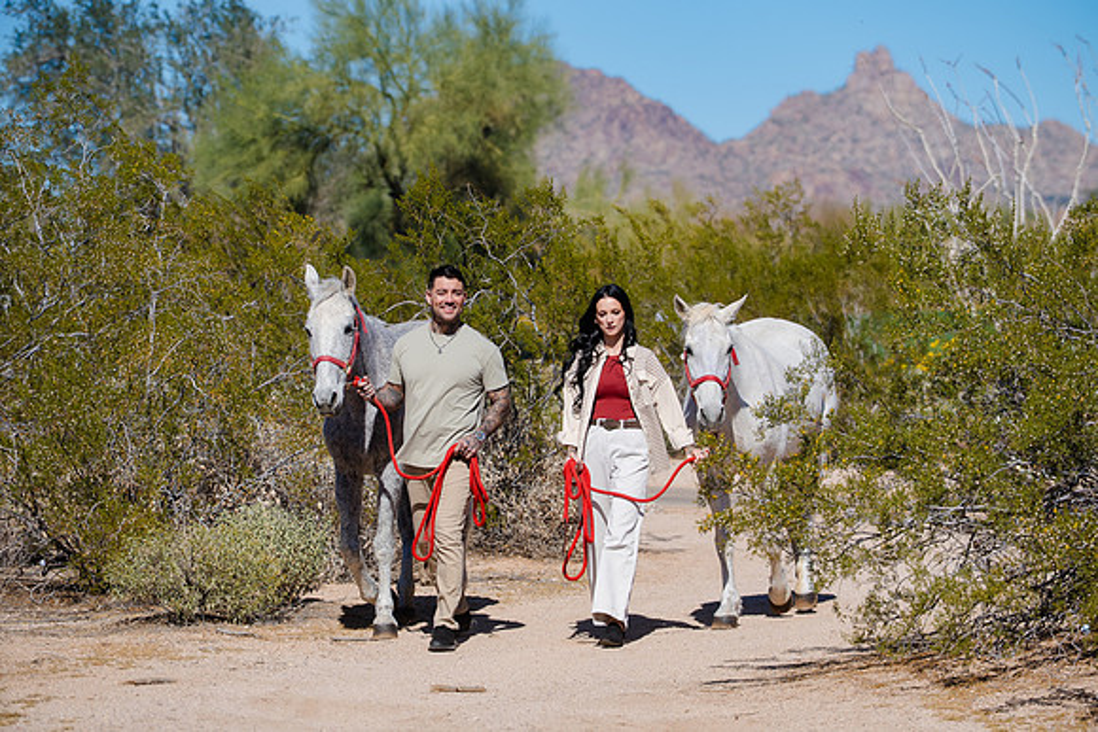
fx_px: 5430
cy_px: 366
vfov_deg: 7.7
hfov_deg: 11.5
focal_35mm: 178
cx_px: 549
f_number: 5.6
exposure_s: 1/800
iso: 125
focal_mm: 178
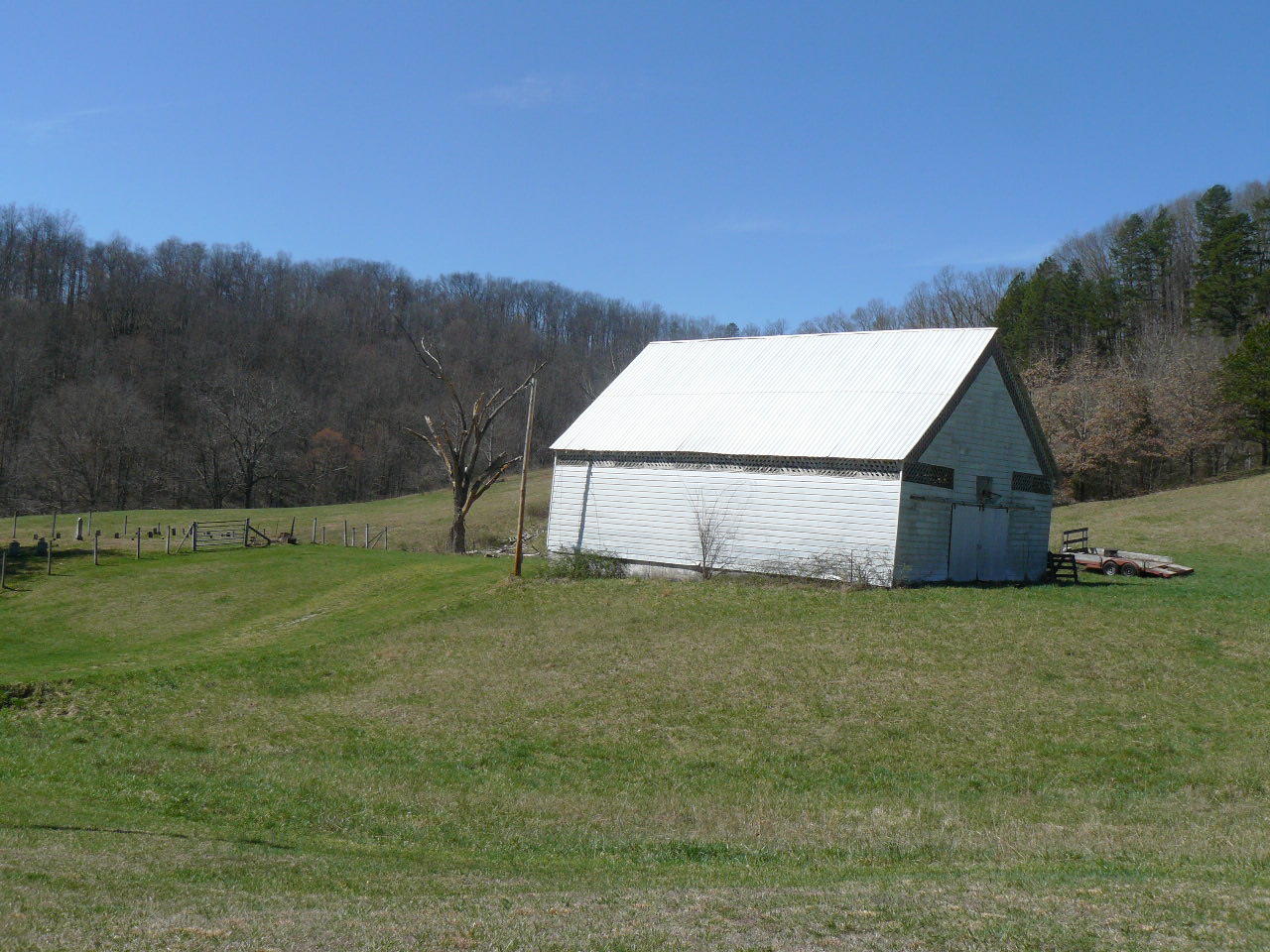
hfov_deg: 51.4
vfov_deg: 39.7
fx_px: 1321
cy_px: 476
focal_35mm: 36
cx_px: 635
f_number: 5
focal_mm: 6
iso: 100
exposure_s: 1/800
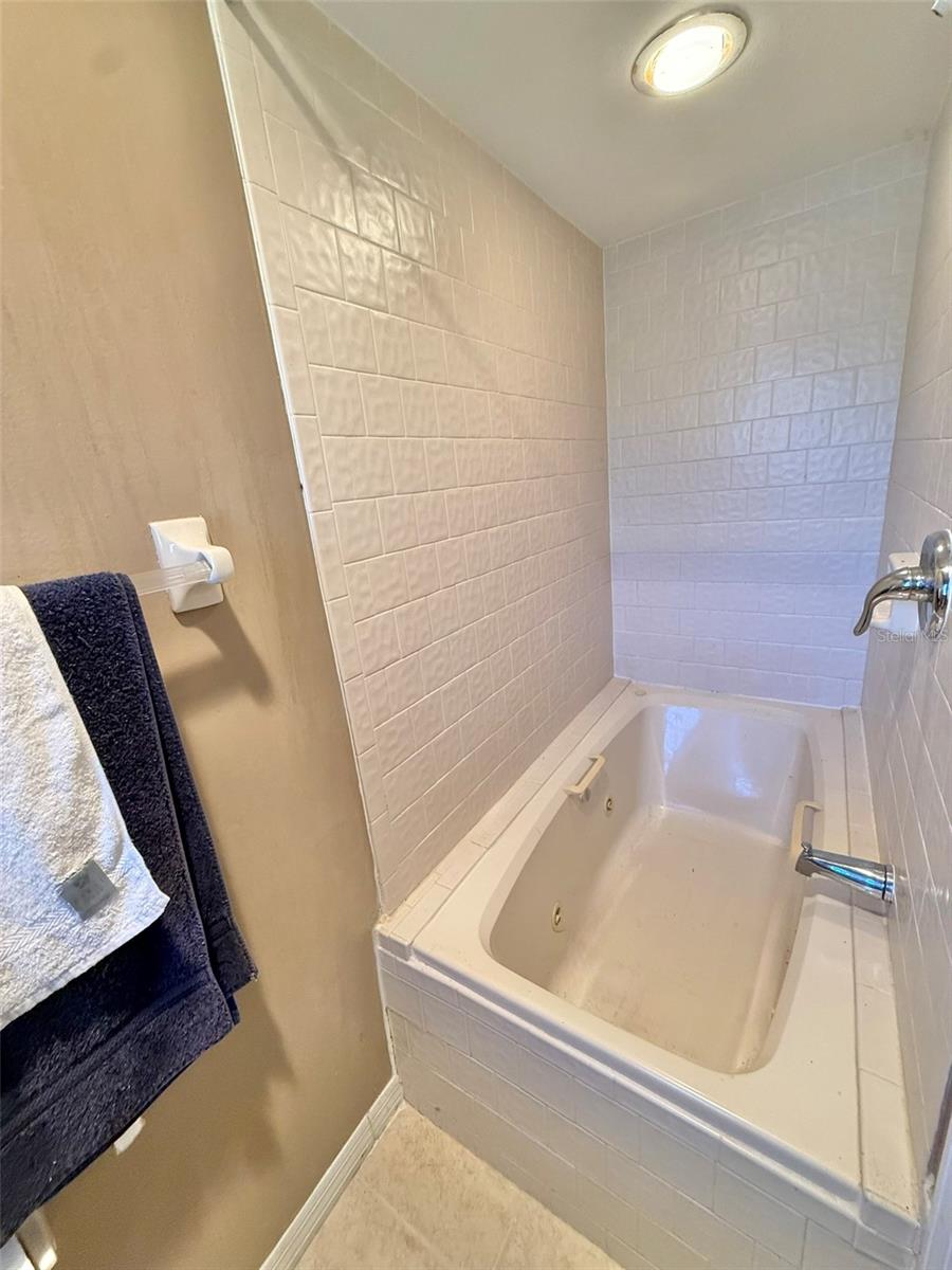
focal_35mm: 14
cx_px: 476
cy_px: 635
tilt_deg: -16.2
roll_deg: +5.5
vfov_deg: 102.1
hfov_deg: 85.7
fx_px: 513
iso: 320
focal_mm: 2.22
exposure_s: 1/60
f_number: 2.2
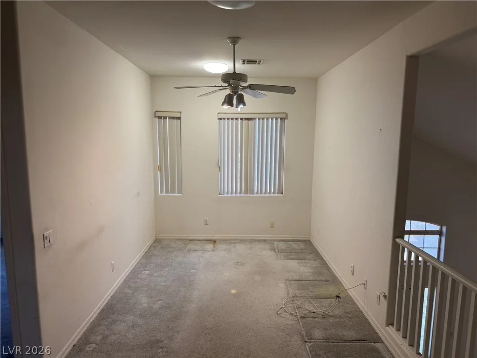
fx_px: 331
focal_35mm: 24
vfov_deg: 56.8
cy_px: 179
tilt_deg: -6.9
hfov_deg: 71.6
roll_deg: -0.5
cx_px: 238
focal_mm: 6.76
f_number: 1.78
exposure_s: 1/120
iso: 160
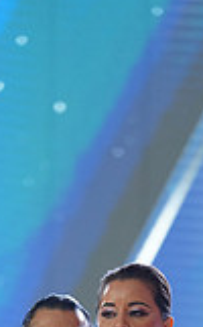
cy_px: 581
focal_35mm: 556
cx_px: 88
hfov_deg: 2.4
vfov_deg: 3.8
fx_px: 4944
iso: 800
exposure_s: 1/400
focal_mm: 151
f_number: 2.8
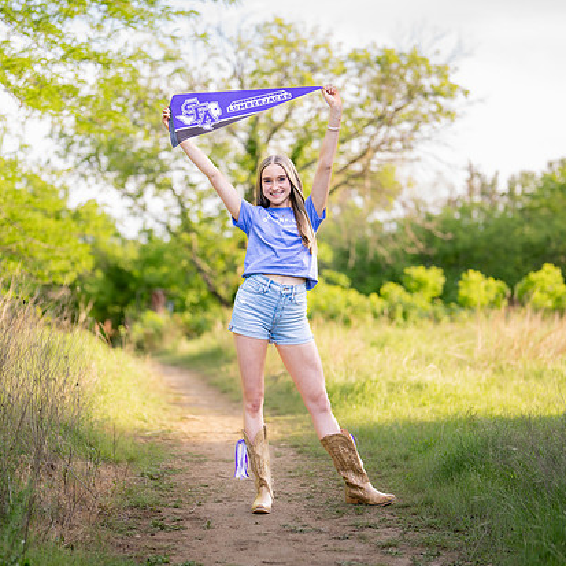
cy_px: 296
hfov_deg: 21.7
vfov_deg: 21.7
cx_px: 270
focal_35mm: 80
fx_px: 1480
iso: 200
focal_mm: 50
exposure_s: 1/1250
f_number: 1.2
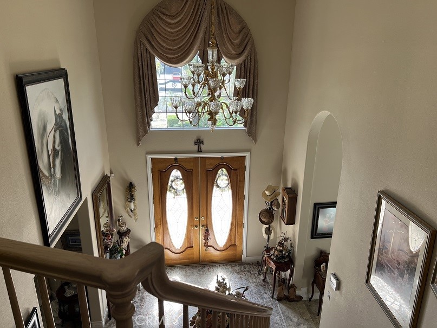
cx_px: 218
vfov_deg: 53.1
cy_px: 164
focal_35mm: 26
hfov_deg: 67.3
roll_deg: +0.0
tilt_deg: -20.7
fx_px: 328
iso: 64
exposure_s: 1/163
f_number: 1.5
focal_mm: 5.7
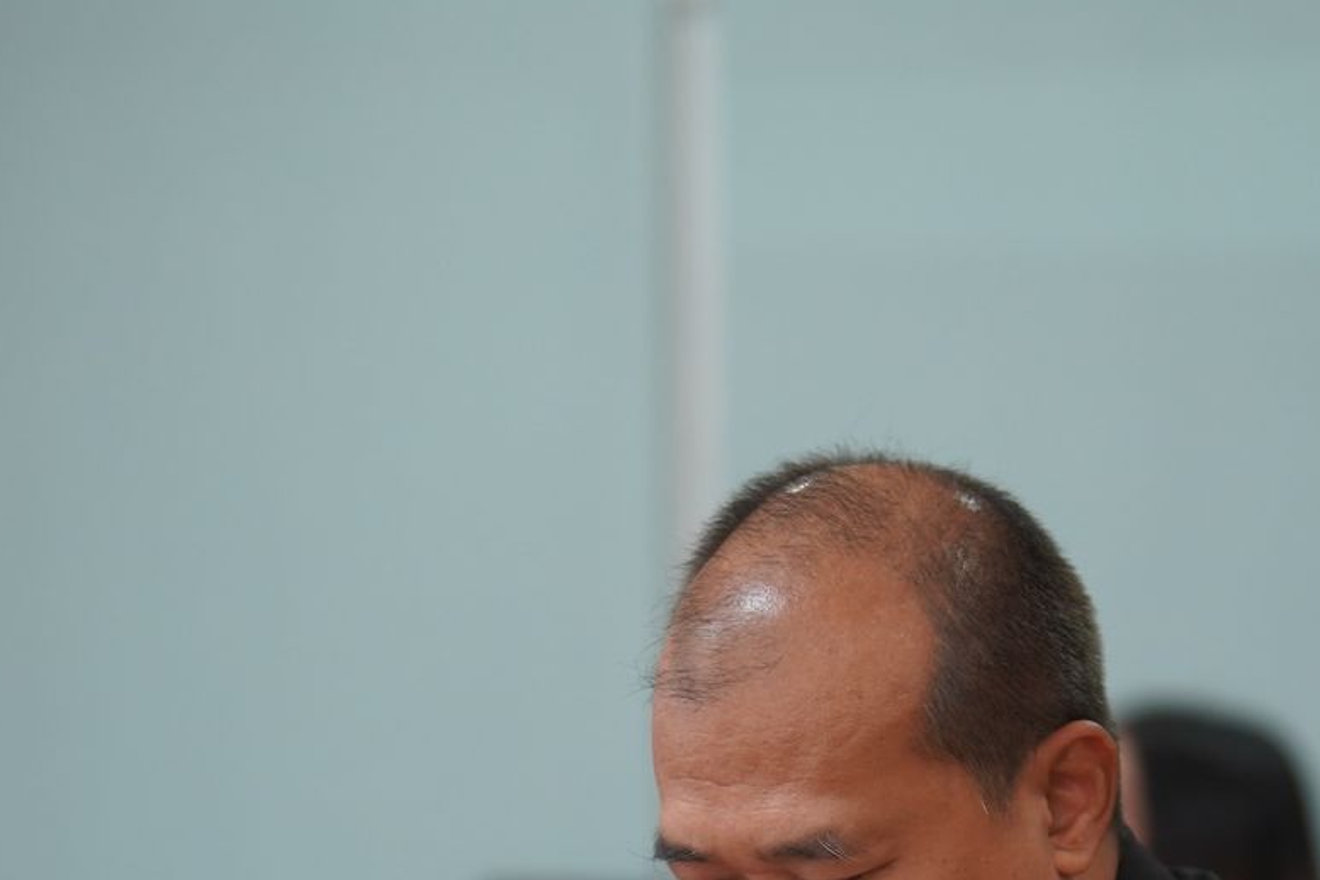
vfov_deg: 10.0
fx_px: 4950
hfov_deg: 15.2
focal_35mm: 135
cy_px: 1119
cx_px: 833
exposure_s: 1/500
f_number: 1.2
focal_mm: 50
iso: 800
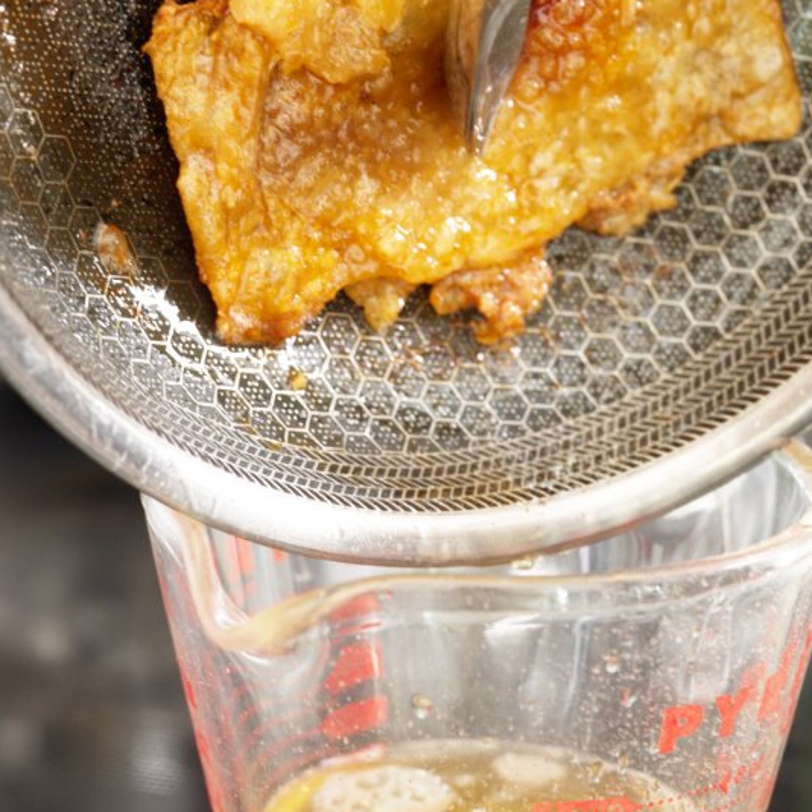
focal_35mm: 105
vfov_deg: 16.5
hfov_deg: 16.6
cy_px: 559
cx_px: 409
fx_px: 2787
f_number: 5.6
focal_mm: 55
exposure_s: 1/20
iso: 1000
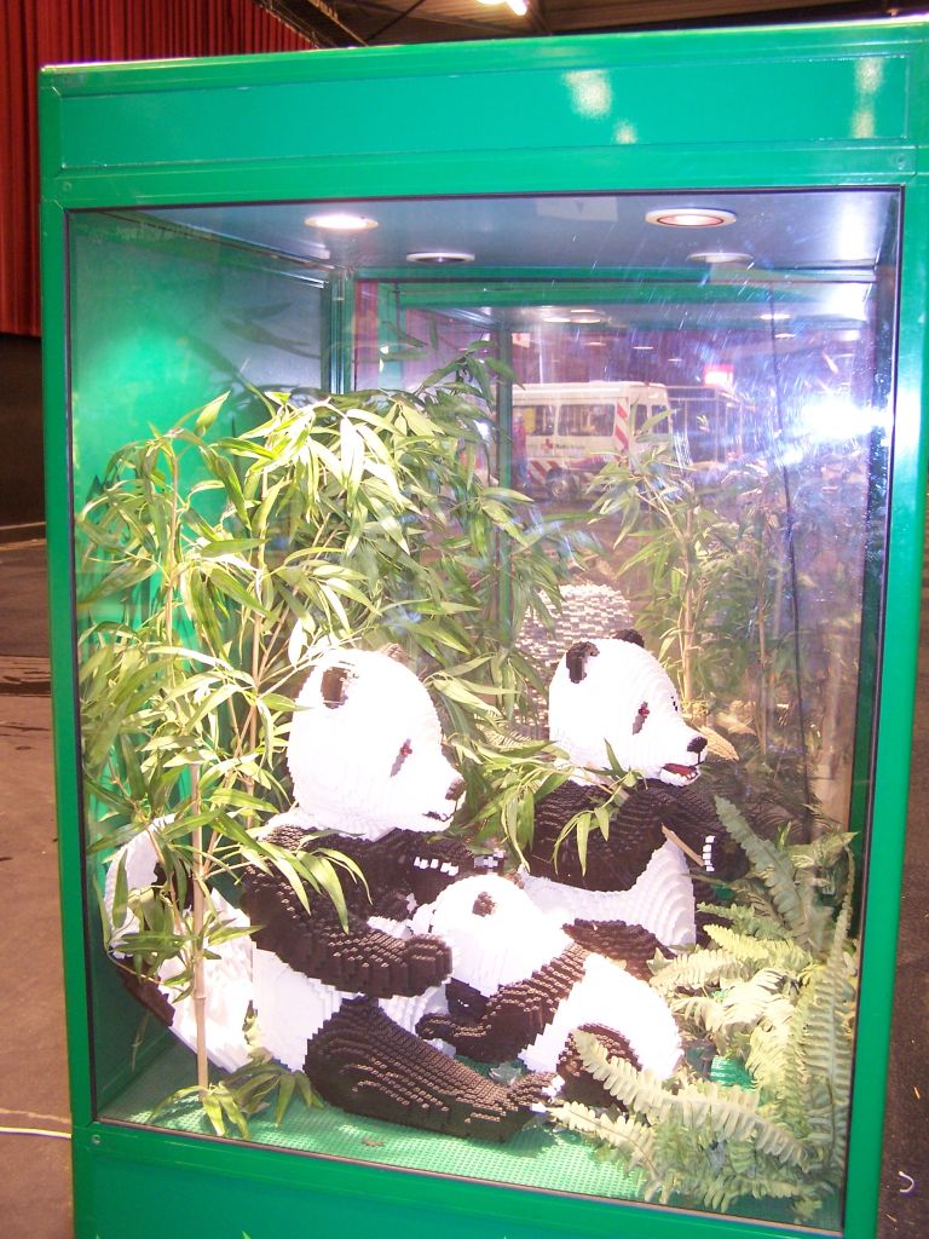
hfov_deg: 37.7
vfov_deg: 49.0
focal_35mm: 38
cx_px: 464
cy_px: 620
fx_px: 1360
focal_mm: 6.3
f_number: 2.8
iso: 140
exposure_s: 1/6
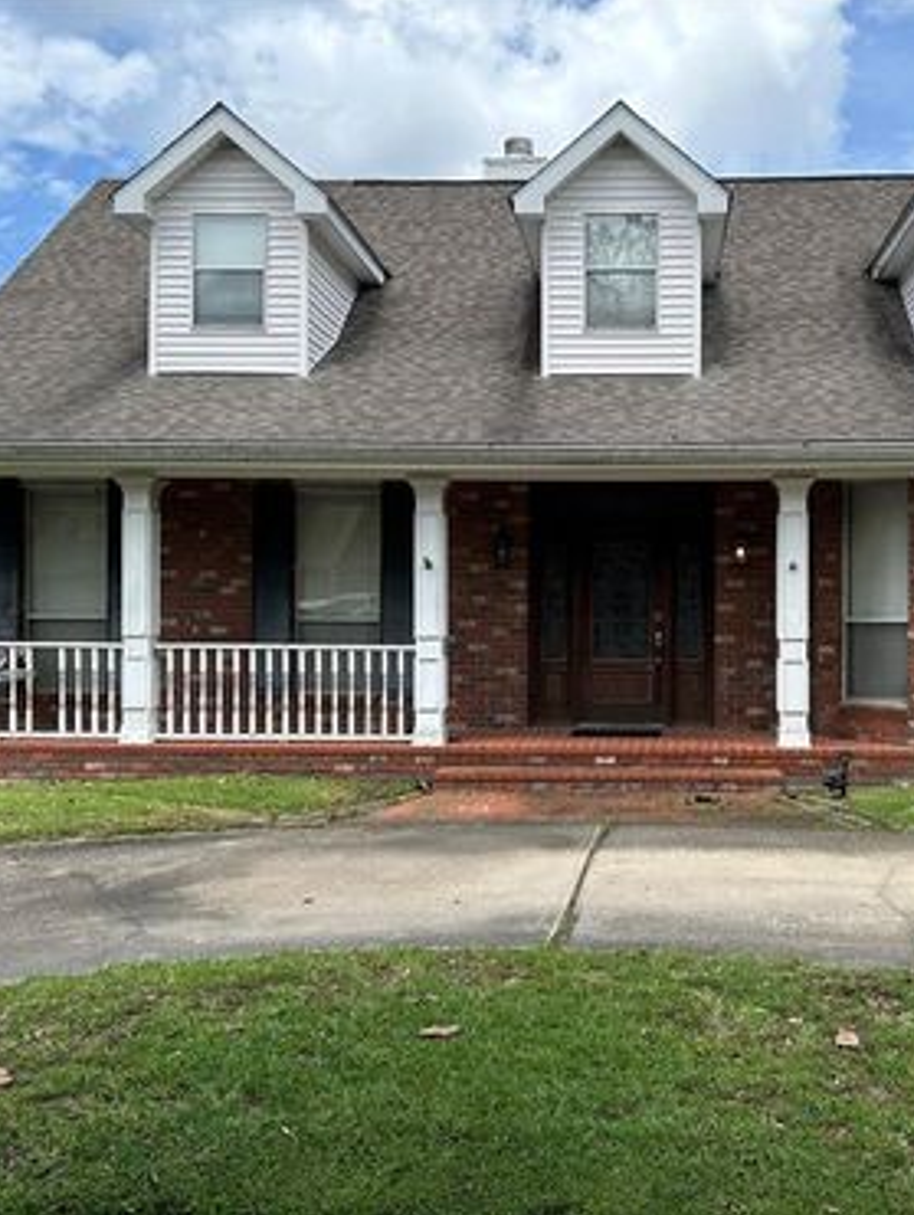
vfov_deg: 52.6
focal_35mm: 35
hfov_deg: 40.2
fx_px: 1230
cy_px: 608
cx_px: 626
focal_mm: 5.7
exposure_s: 1/2045
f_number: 1.5
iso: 50
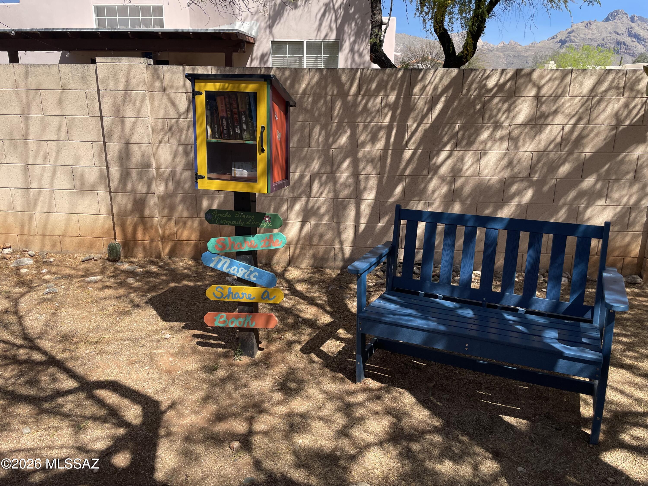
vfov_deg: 53.1
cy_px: 243
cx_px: 324
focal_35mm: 26
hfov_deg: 67.3
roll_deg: -1.0
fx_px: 487
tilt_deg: -16.2
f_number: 1.6
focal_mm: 4.2
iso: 32
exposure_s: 1/1984
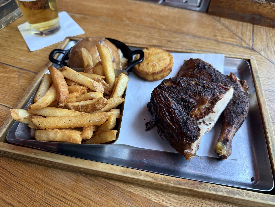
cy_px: 104
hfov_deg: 71.6
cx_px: 138
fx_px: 191
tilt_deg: -49.8
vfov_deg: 56.8
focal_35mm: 24
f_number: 1.78
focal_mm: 6.76
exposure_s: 1/60
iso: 320
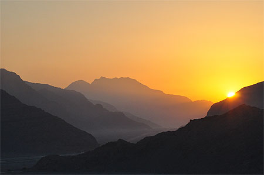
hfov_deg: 19.5
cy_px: 88
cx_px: 132
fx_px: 769
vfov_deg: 13.0
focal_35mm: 105
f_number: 13
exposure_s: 1/1250
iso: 1000
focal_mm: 70
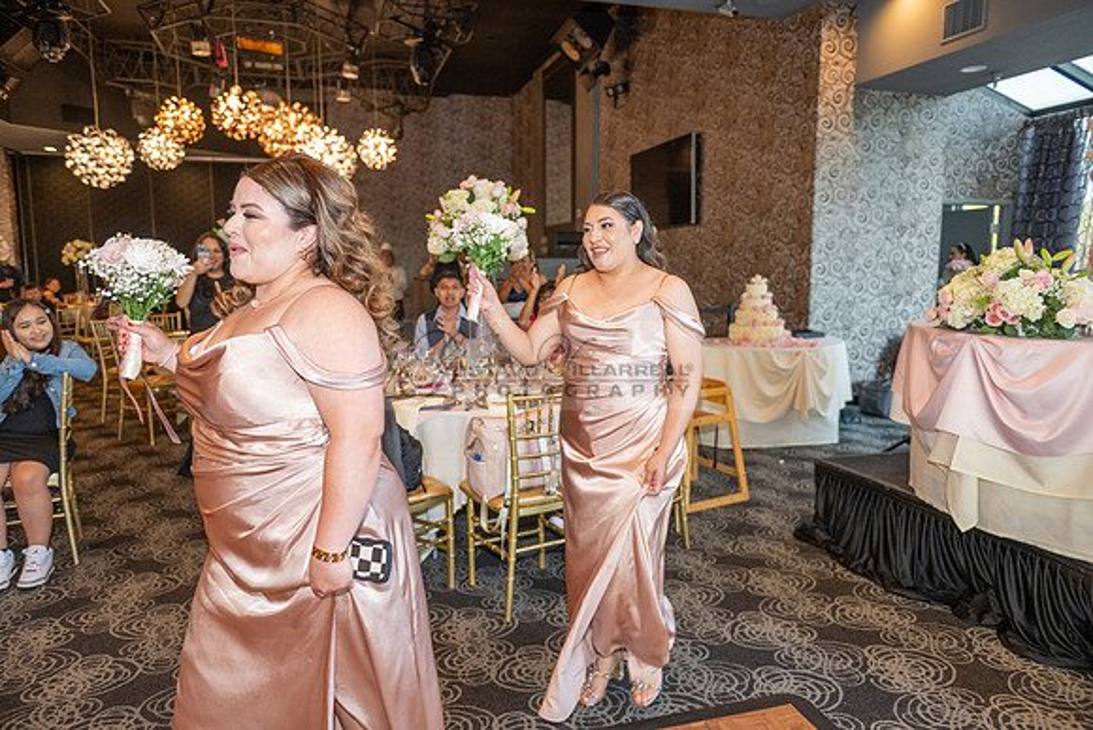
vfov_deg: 53.2
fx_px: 729
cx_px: 546
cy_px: 365
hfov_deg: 73.7
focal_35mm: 24
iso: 1000
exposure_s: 1/200
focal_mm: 24
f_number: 2.8
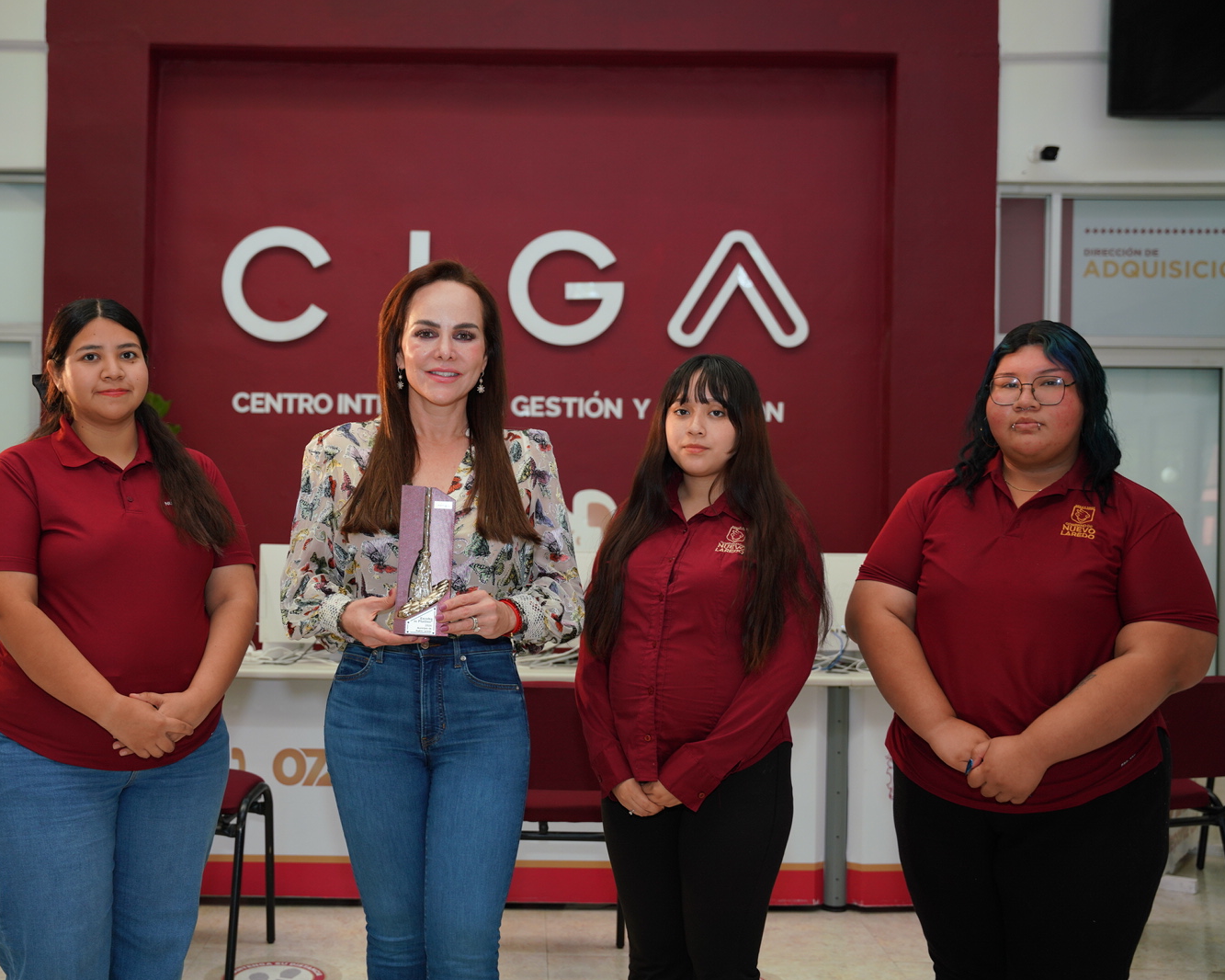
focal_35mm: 41
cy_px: 496
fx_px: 1499
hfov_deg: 44.3
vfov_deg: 36.2
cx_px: 502
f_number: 3.2
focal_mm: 36.3
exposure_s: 1/125
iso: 500
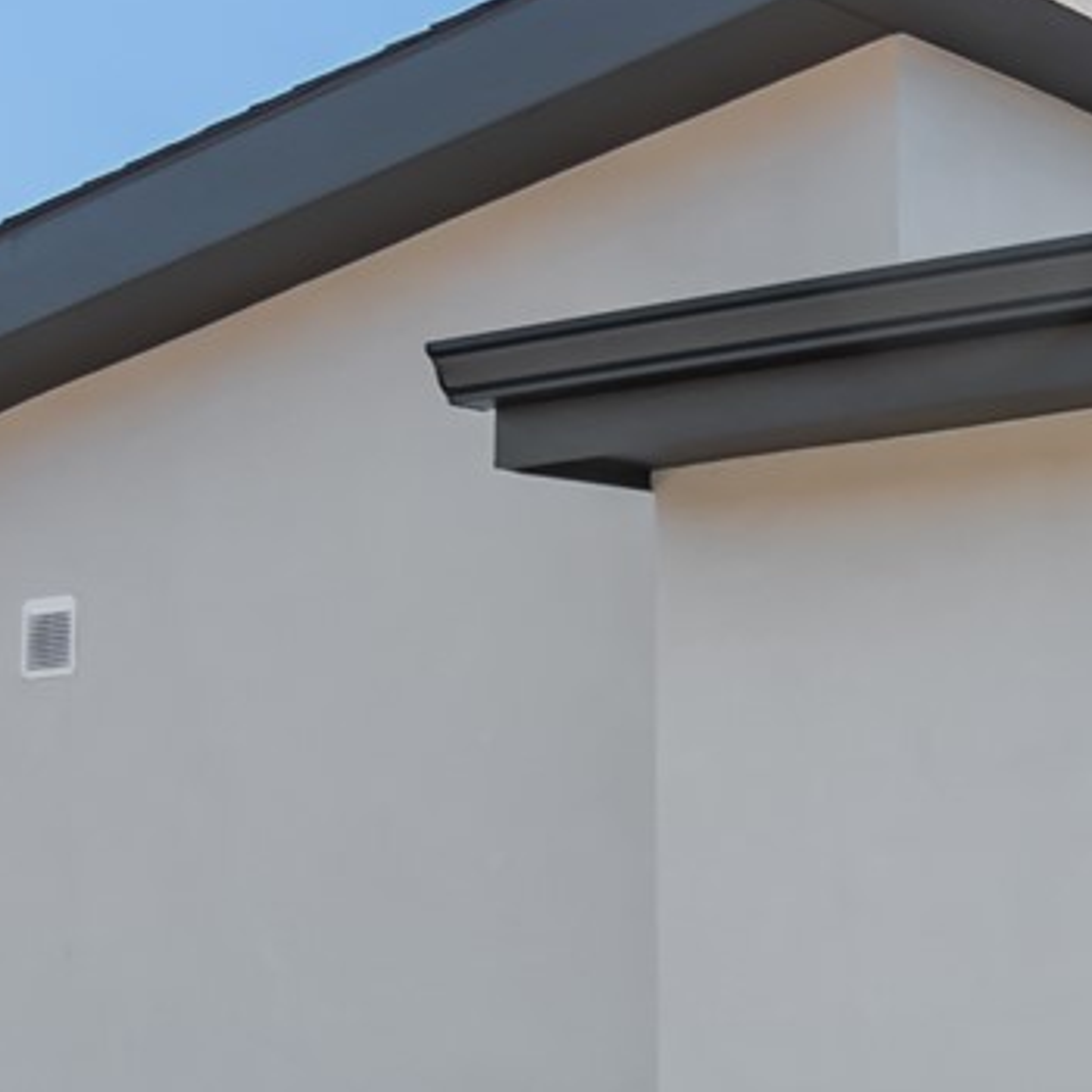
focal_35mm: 95
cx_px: 1713
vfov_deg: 17.3
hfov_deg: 16.4
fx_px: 3391
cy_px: 1388
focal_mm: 12
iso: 100
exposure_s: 1/250
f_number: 8
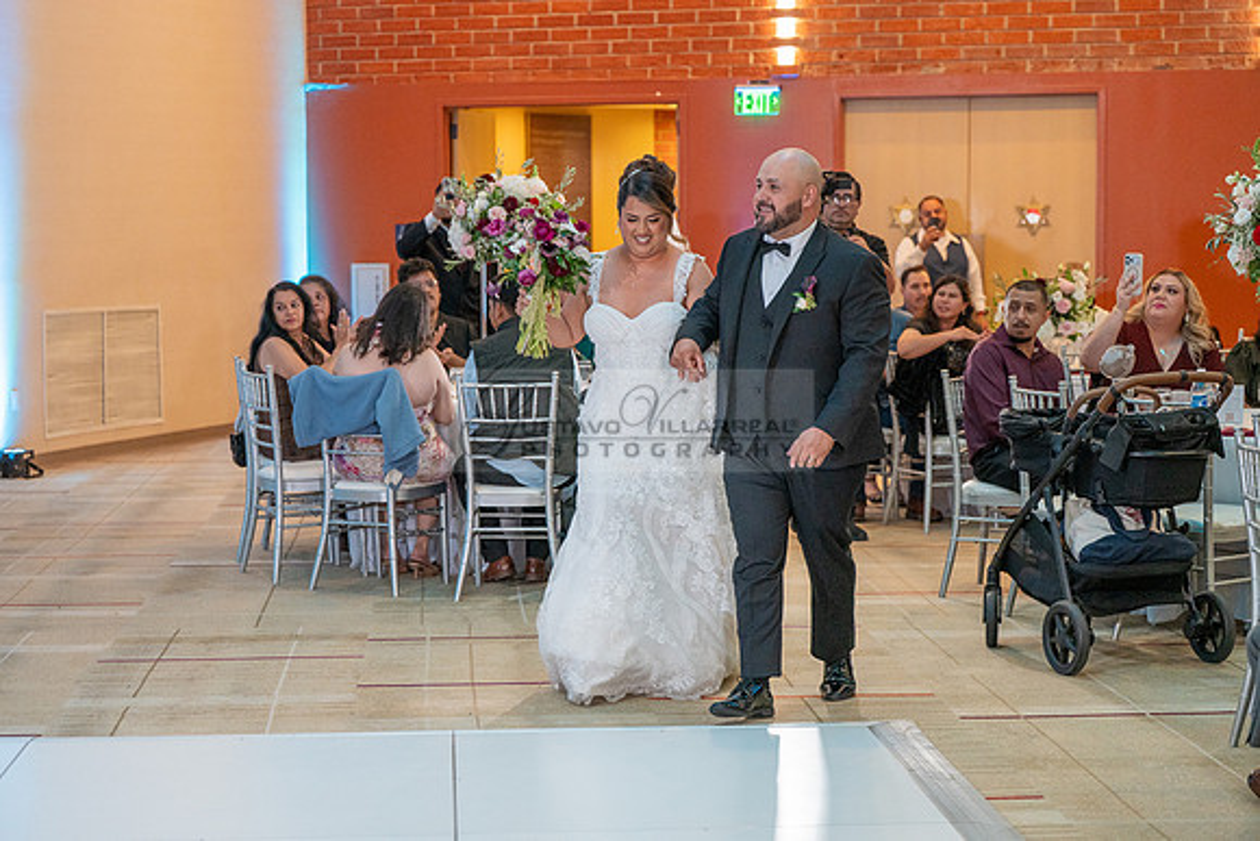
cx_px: 630
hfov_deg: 28.8
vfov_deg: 19.5
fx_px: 2450
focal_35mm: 70
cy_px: 420
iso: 1600
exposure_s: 1/200
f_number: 3.2
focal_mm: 70
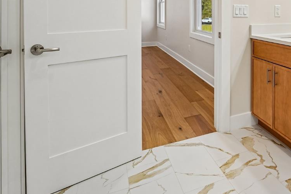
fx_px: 226
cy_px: 12
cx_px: 232
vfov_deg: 41.8
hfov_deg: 60.3
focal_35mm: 28
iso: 400
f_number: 8
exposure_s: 1/60
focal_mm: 14
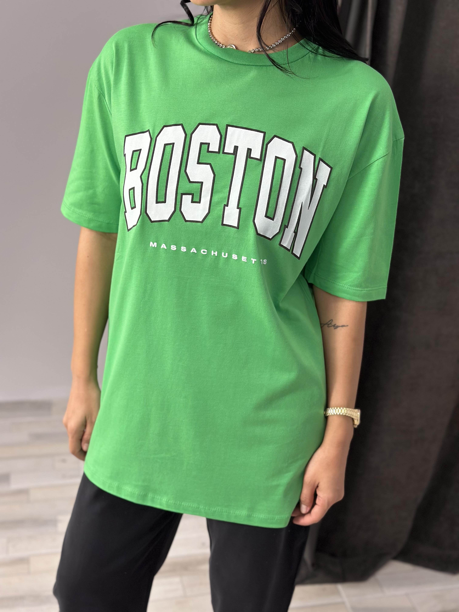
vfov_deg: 39.7
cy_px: 306
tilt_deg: -23.0
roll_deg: -3.7
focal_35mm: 48
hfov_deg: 30.3
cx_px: 230
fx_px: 849
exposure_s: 1/100
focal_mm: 6.86
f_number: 1.78
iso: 125
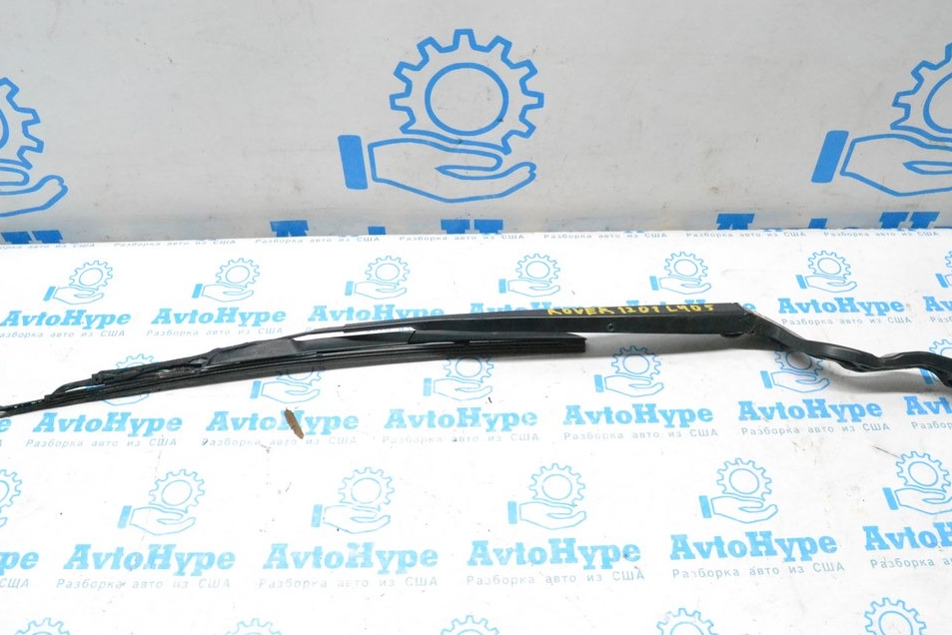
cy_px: 319
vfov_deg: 45.0
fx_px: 767
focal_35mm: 29
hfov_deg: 63.6
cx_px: 502
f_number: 10
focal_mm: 18
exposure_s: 1/125
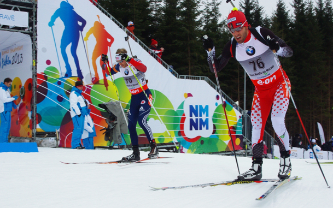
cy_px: 111
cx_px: 162
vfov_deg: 28.6
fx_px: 409
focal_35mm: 45
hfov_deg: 44.3
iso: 800
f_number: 11
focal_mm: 28.13
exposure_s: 1/250
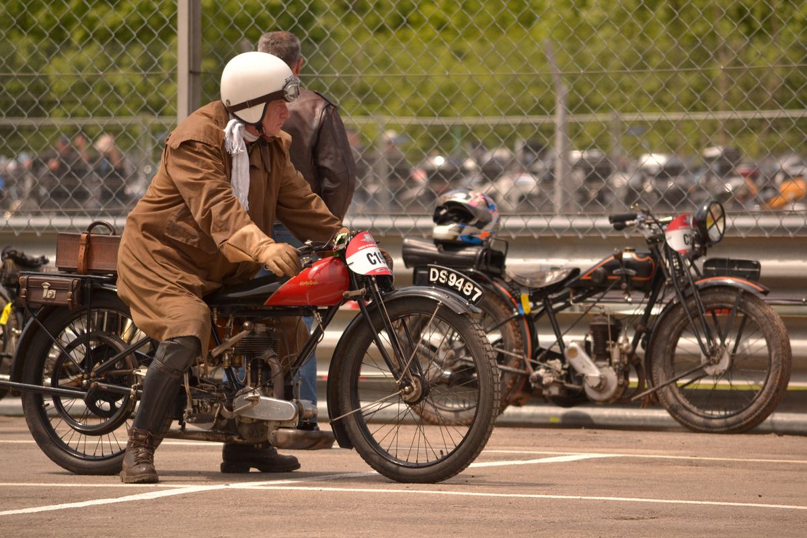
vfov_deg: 4.2
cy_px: 269
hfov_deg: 6.2
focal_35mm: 330
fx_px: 7397
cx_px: 404
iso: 400
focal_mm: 220
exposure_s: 1/2000
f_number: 5.3
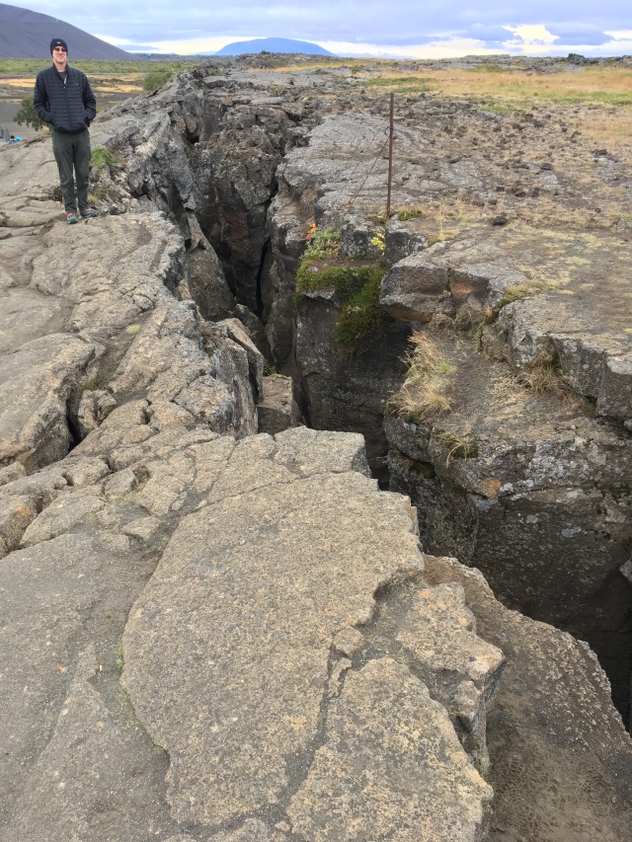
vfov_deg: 61.7
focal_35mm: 29
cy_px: 421
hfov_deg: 48.2
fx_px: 706
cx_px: 316
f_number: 2.2
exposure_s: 1/120
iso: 25
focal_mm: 4.15
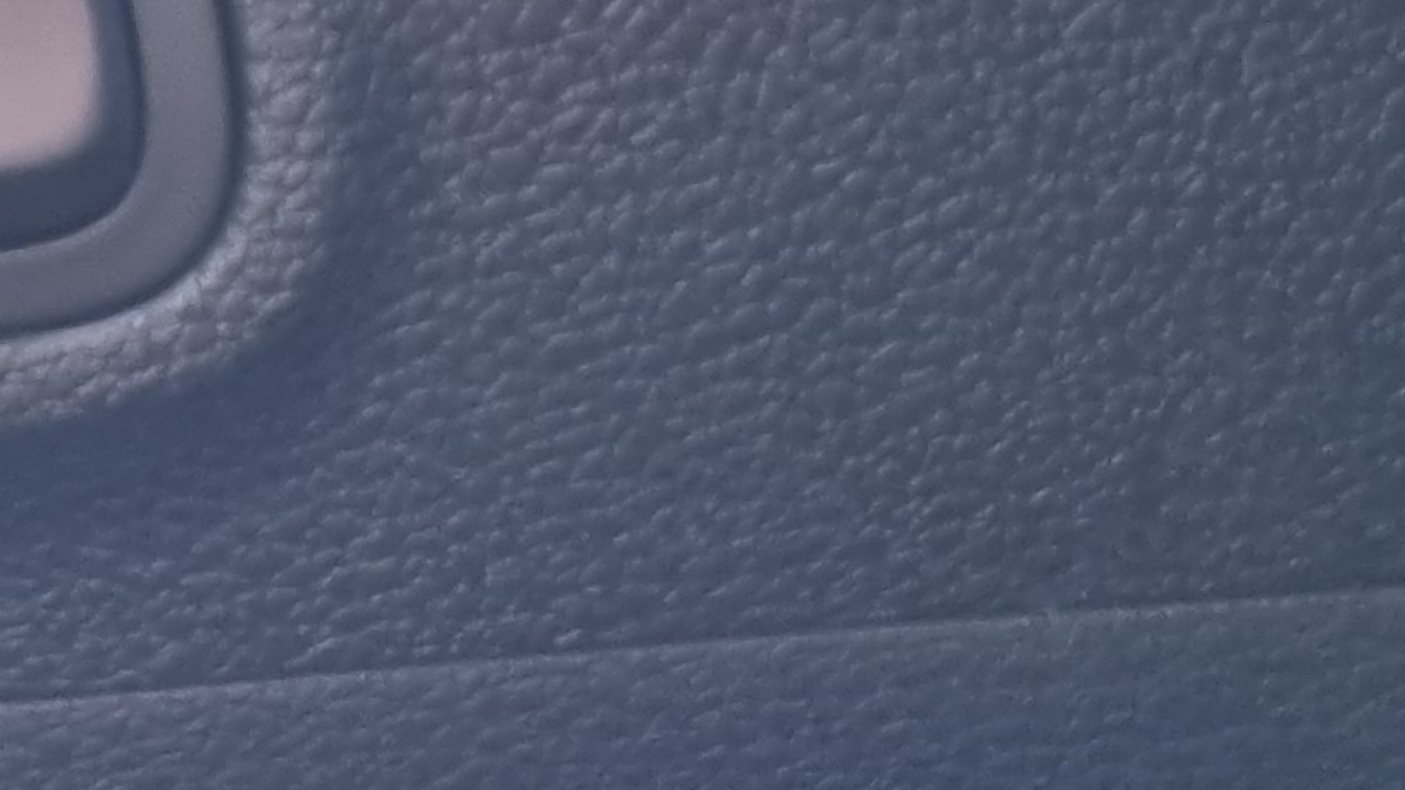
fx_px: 5216
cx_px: -911
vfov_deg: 8.5
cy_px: -430
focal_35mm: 140
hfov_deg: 14.0
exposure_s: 1/40
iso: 250
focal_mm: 5.4
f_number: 1.8
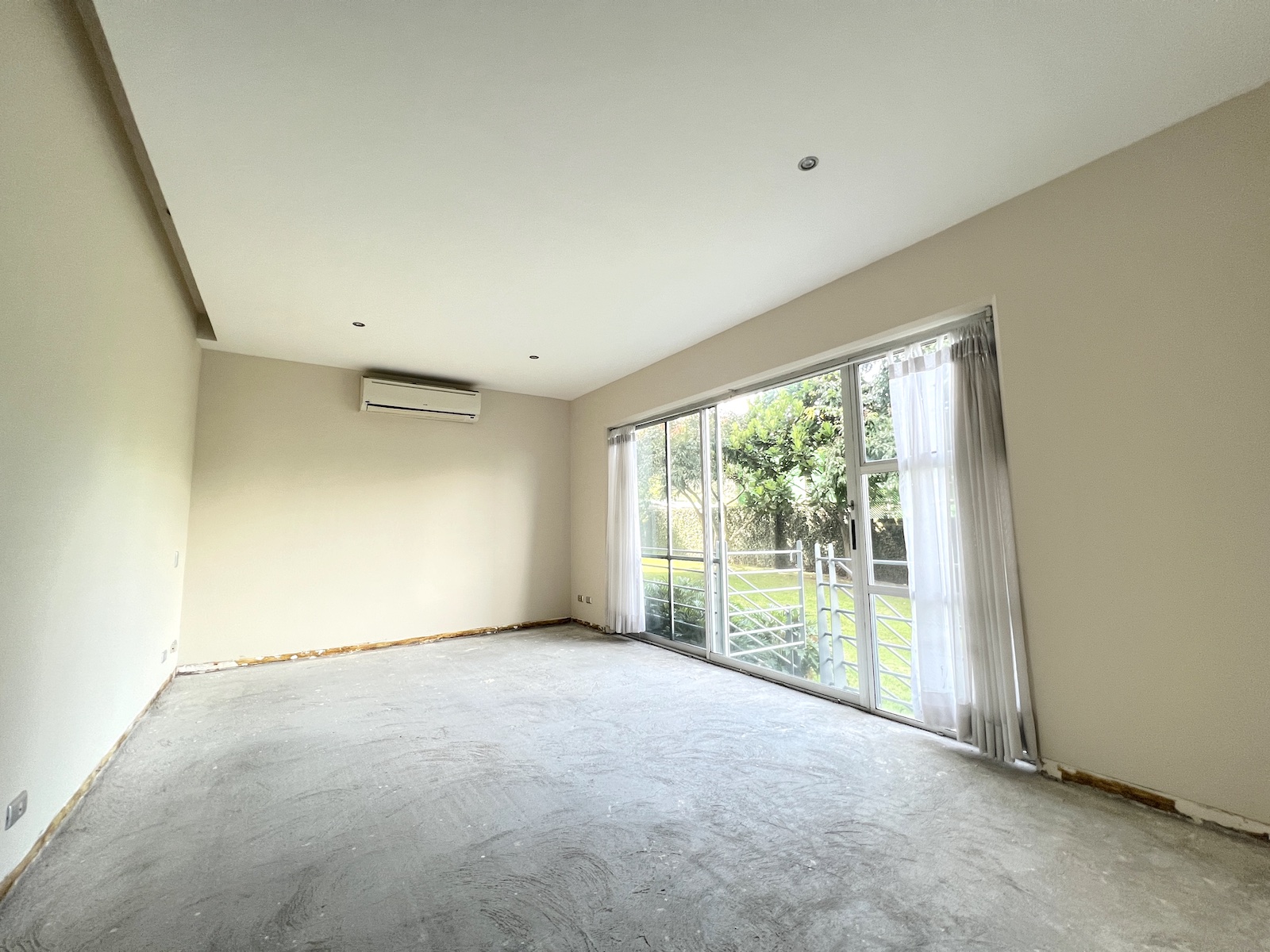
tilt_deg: +5.7
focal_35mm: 13
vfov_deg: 89.9
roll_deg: +1.4
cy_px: 476
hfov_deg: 106.2
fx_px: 477
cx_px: 635
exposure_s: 1/120
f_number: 1.8
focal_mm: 1.57
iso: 200
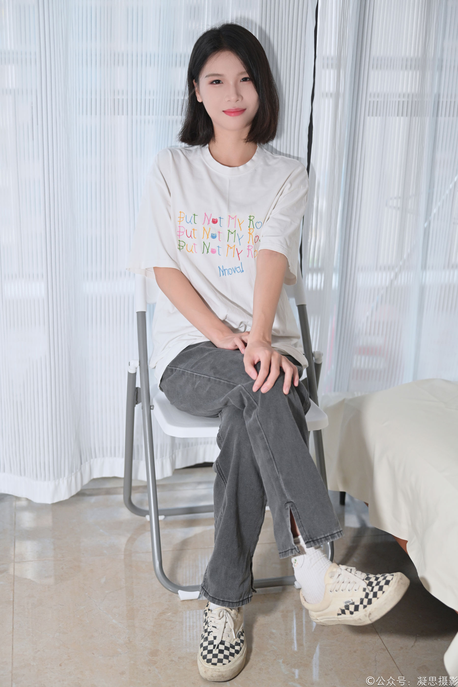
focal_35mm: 50
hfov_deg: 27.0
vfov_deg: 39.6
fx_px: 954
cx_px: 229
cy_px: 344
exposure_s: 1/100
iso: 1800
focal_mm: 50
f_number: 2.2
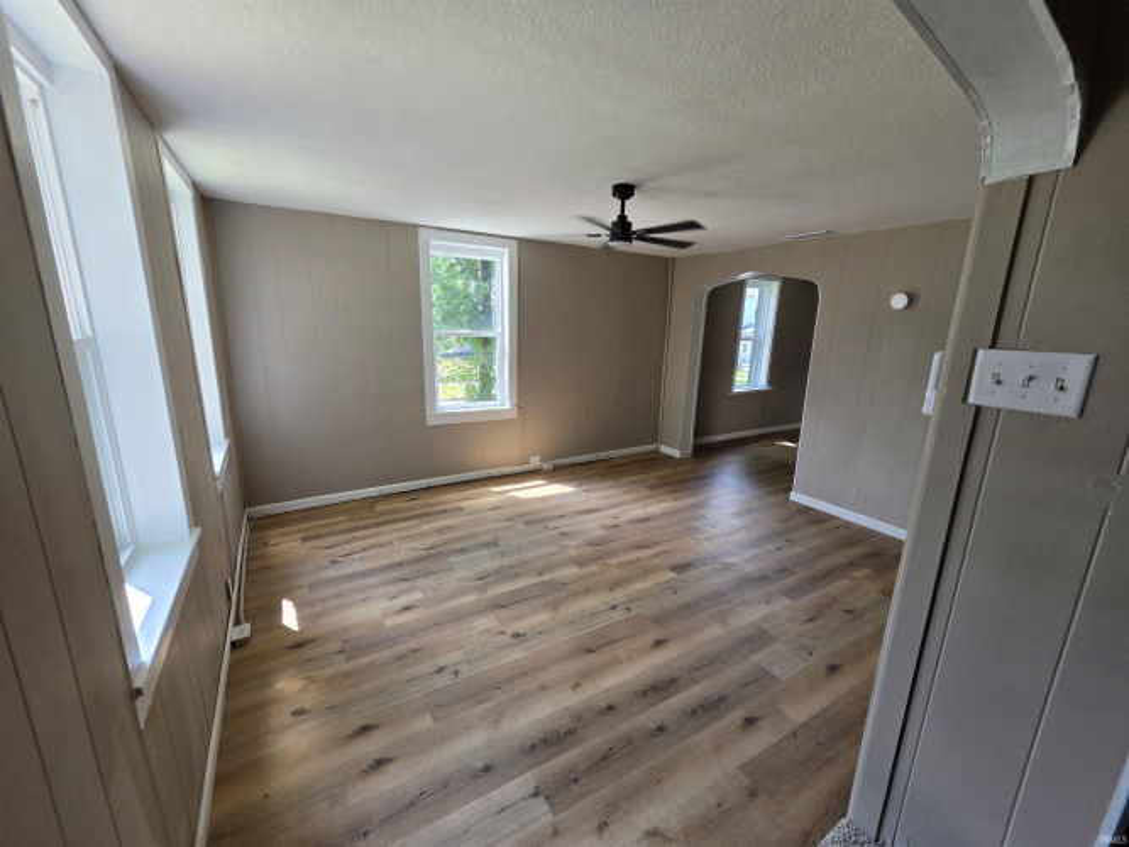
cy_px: 424
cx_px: 564
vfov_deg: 89.9
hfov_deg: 106.2
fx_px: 424
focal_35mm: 13
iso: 32
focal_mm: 2.2
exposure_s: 1/120
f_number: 1.9
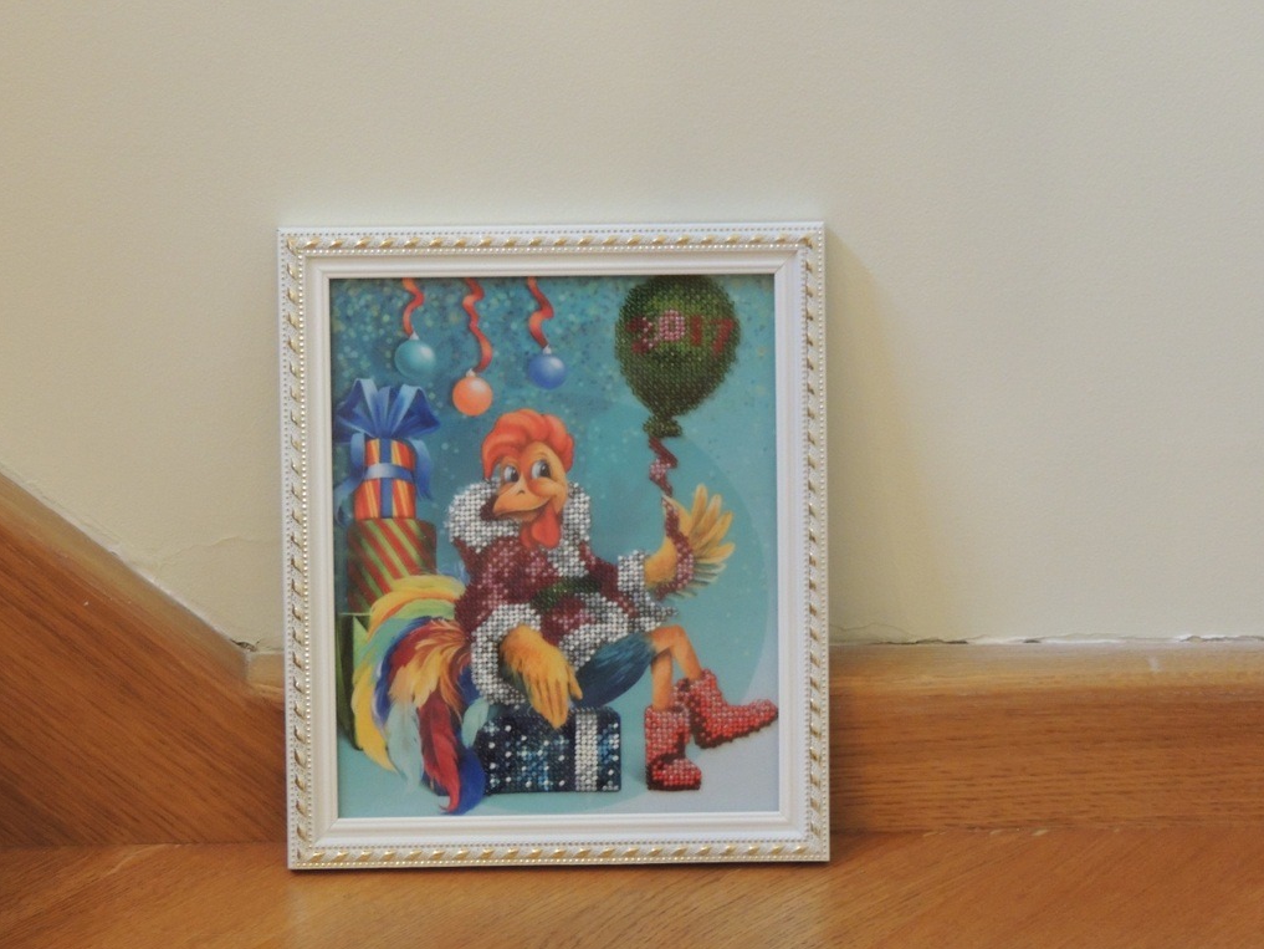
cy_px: 476
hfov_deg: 13.5
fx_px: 5332
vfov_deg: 10.2
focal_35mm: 146
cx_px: 629
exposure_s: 1/15
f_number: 4.4
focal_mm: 25.8
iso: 800
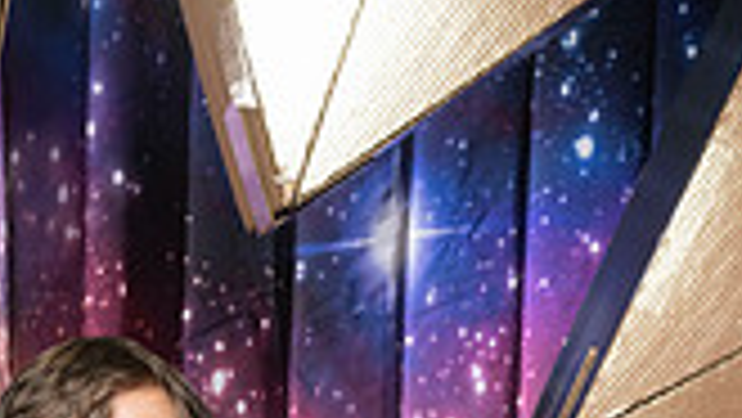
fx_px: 2874
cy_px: 962
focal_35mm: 146
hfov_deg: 14.6
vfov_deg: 7.8
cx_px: 99
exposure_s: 1/160
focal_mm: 51
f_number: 9
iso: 320
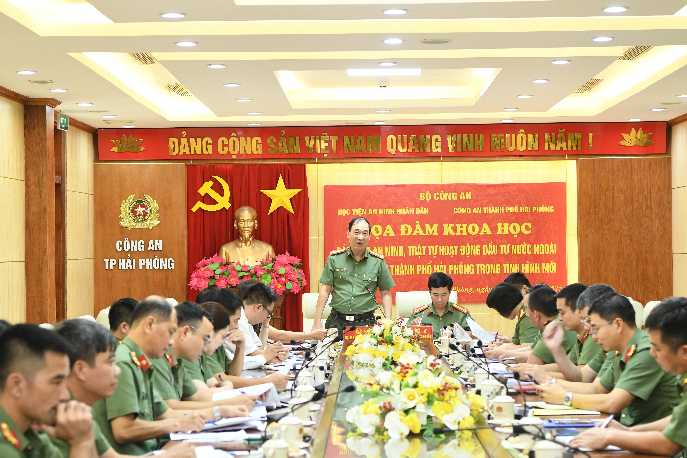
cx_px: 344
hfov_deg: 23.4
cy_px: 229
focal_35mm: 87
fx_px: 1660
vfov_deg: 15.7
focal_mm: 58
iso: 1250
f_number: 4
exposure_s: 1/60
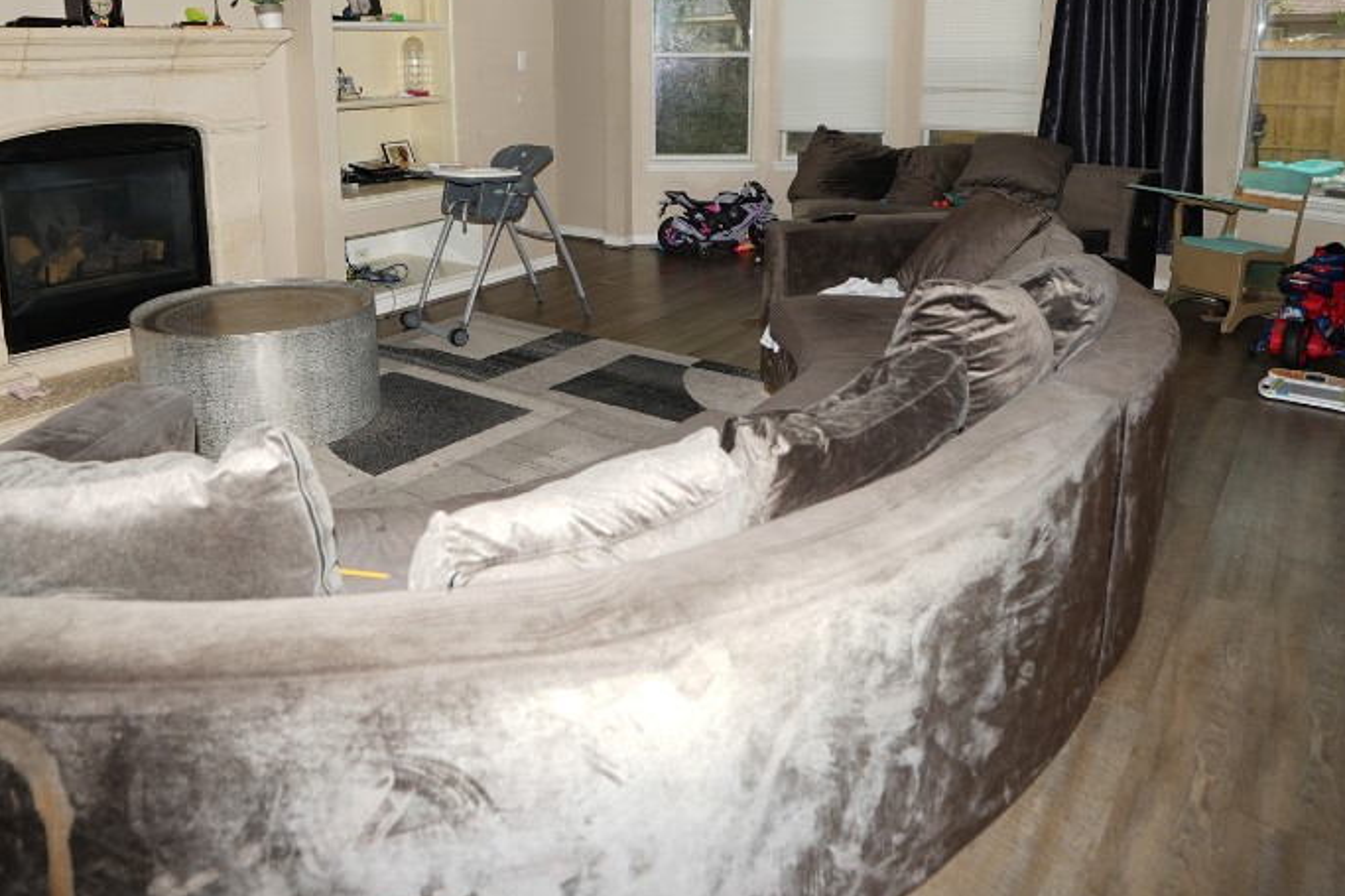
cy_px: 224
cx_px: 597
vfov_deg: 46.2
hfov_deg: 67.2
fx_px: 1008
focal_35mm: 27
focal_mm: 16
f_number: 2.8
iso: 64
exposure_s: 1/60
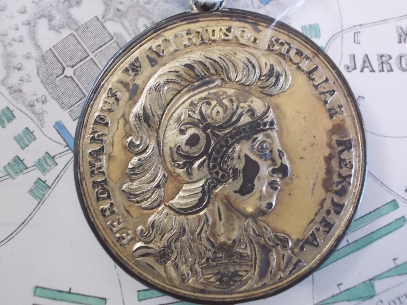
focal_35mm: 43
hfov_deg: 43.9
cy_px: 152
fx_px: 506
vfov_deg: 33.6
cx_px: 204
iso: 200
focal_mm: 6.1
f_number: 3.3
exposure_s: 1/20
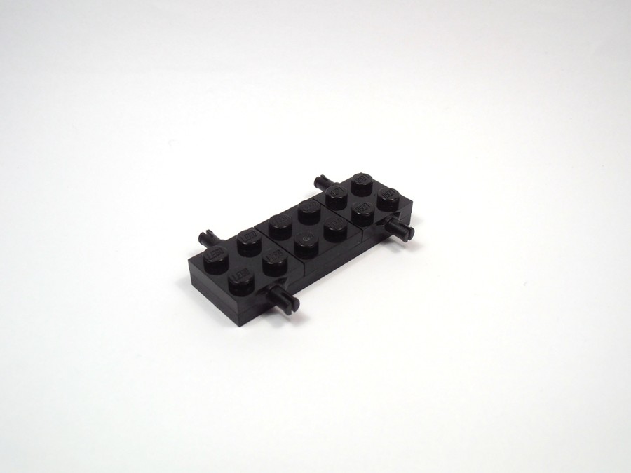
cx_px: 316
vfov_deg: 38.7
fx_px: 674
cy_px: 236
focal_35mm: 37
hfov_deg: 50.1
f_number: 3.9
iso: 80
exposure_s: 1/125
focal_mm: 6.61
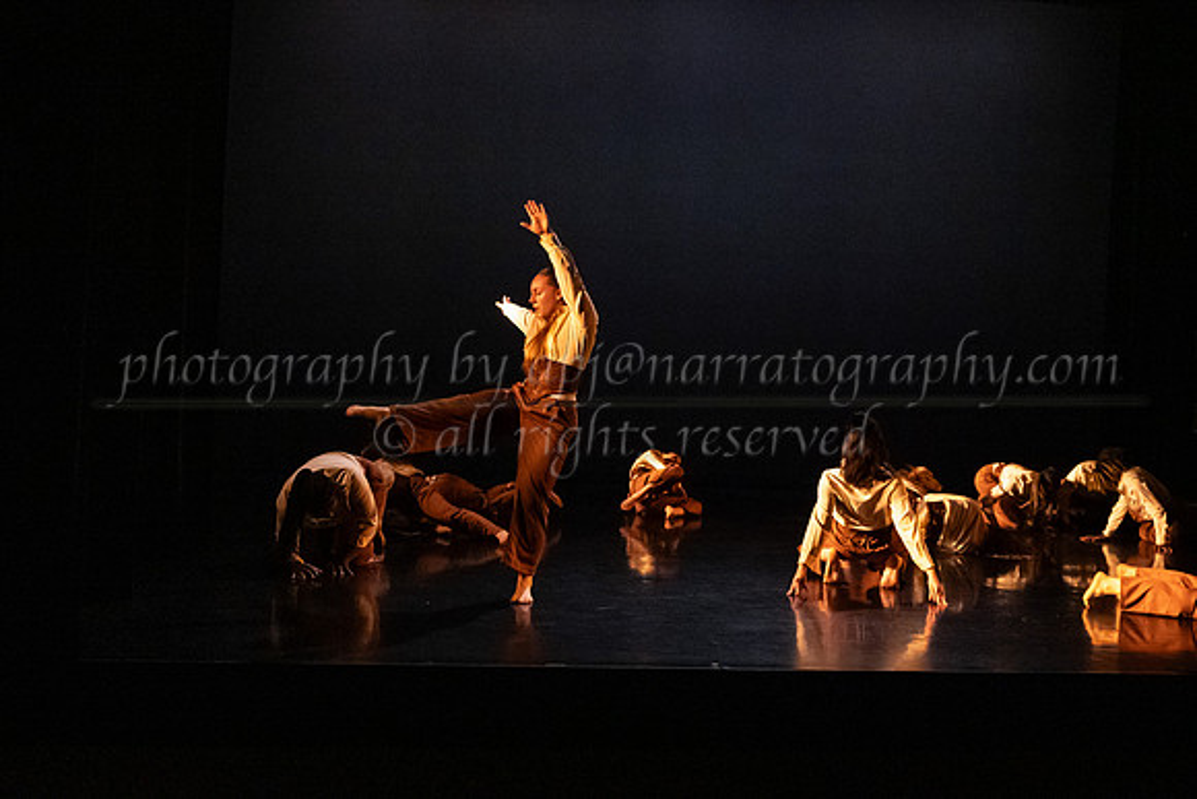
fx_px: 1593
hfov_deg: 41.2
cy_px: 384
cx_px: 554
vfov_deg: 28.1
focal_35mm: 48
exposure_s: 1/400
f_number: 4
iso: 4000
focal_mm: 35
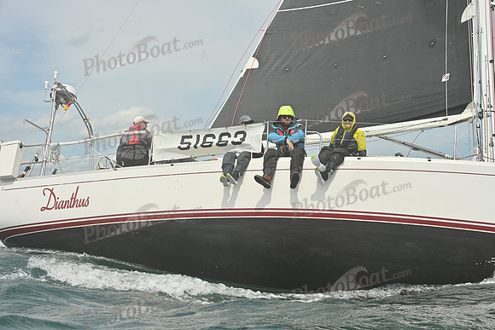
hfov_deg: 28.8
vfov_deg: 19.5
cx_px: 248
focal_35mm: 70
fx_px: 963
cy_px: 165
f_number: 11
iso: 320
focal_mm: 70
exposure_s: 1/1250
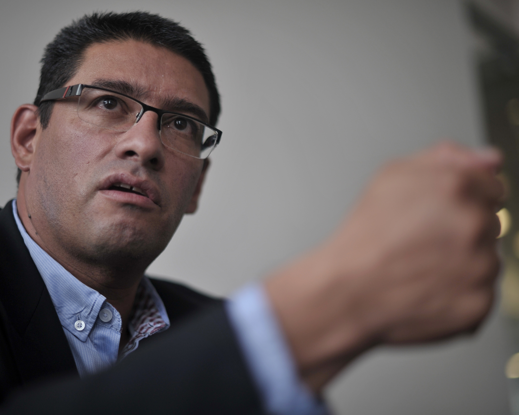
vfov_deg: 25.8
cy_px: 208
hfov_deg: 31.9
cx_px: 242
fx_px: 906
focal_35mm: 59
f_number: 1.4
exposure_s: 1/800
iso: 400
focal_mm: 50
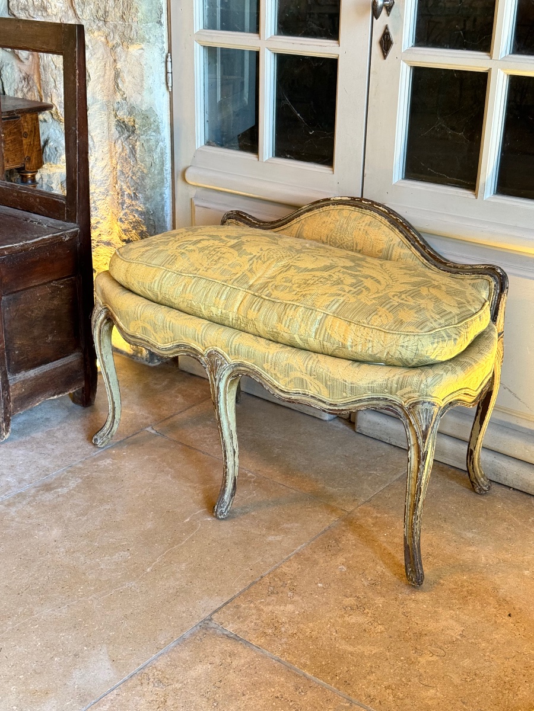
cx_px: 267
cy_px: 356
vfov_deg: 39.7
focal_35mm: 48
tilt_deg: -21.6
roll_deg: -1.2
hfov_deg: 30.3
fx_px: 987
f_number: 1.78
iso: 200
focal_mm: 6.76
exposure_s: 1/50
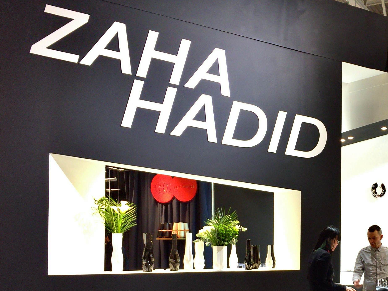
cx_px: 338
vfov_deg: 28.0
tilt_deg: +1.1
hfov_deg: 35.6
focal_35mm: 51
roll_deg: +0.0
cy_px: 234
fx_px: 572
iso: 80
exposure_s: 1/30
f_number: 2.2
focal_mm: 4.15
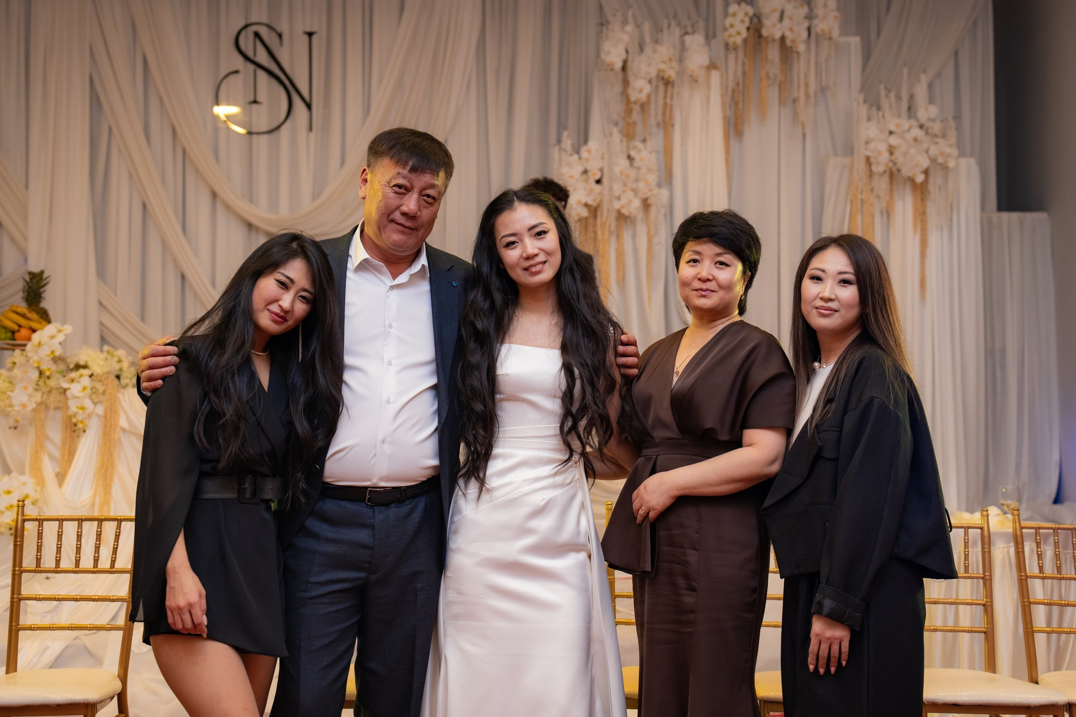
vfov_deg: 27.8
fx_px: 1447
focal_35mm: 48
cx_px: 537
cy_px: 358
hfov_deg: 40.8
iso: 1600
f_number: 3.2
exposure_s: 1/250
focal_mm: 45
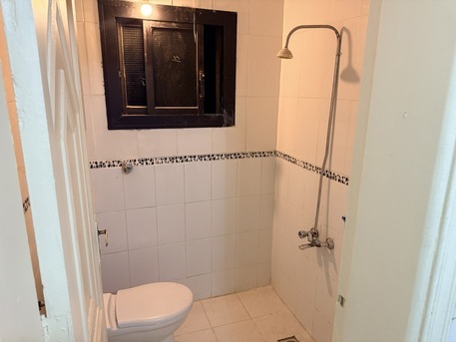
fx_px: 316
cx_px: 228
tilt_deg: -14.5
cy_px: 171
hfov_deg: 71.6
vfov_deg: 56.8
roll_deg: -1.2
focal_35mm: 24
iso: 320
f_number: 1.78
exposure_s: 1/60
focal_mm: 6.76
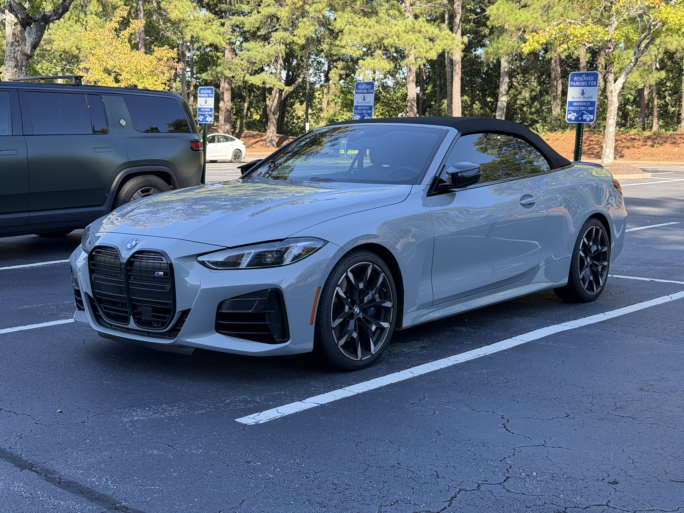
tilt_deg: -6.8
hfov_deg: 39.7
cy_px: 256
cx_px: 342
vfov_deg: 30.3
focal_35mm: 48
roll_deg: -1.6
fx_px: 948
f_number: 1.78
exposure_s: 1/516
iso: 64
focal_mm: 6.76
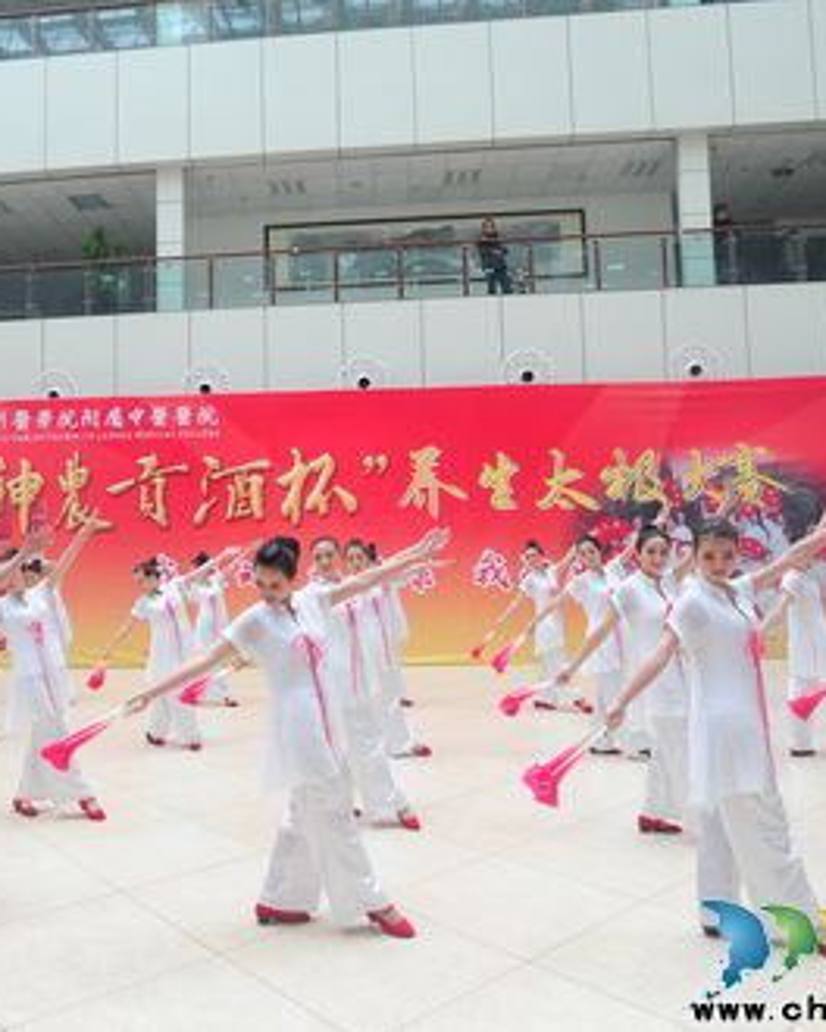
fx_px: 825
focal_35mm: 27
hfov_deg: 52.6
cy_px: 518
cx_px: 313
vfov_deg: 64.1
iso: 2000
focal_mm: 19
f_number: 5
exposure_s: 1/100
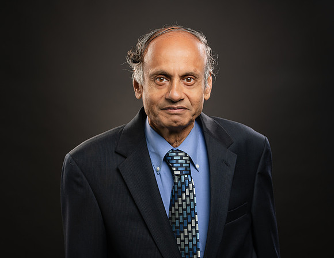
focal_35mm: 89
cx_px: 173
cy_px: 148
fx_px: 865
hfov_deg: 21.9
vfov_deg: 17.0
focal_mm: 70
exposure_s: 1/250
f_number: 5
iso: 160
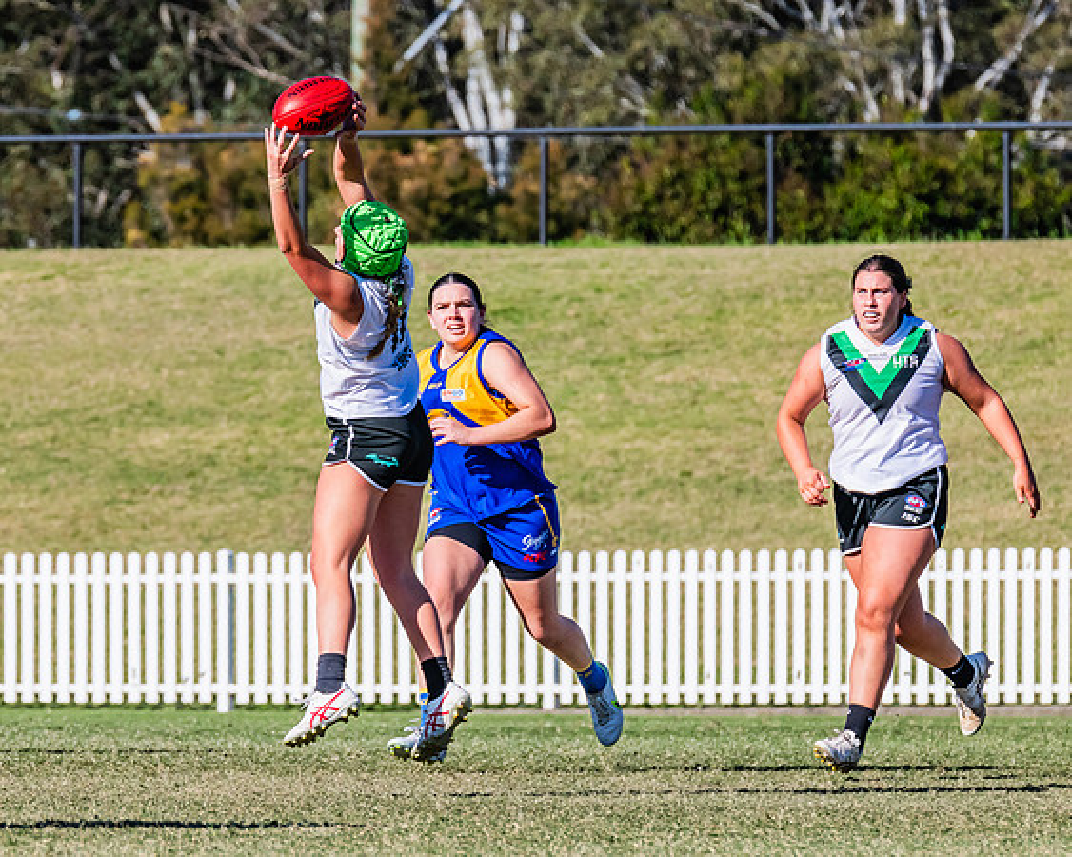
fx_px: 17138
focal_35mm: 540
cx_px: 299
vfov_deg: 2.9
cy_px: 371
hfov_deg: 3.6
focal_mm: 330
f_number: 11
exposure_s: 1/1250
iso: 640
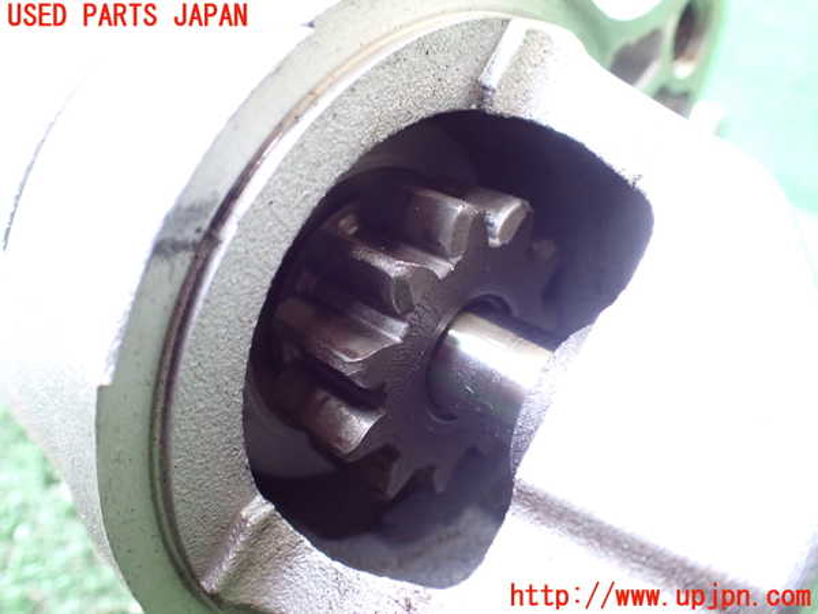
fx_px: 709
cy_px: 307
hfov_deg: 60.0
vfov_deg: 46.8
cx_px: 409
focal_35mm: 30
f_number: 2.3
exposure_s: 1/50
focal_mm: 5.4
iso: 800
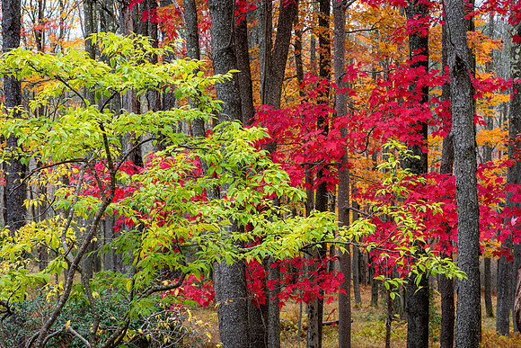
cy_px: 174
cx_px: 260
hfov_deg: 23.9
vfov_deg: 16.1
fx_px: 1230
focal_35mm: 85
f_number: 11
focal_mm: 85
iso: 100
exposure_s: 1/20
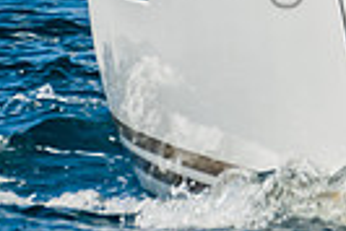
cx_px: 641
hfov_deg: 1.1
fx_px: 17944
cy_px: -464
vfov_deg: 0.7
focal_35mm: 1865
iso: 160
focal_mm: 200
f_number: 6.3
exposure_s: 1/400
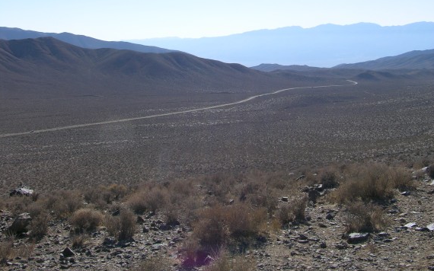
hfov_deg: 40.3
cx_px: 218
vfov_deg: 25.2
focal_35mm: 50
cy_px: 38
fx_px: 591
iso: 50
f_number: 7.1
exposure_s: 1/245
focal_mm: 8.9
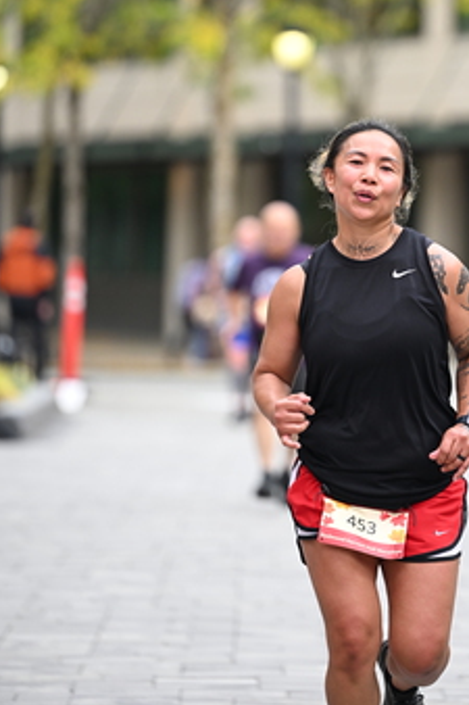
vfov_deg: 7.0
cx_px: 378
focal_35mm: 293
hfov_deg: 4.7
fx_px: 5731
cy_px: 215
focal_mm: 180
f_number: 2.8
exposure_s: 1/1600
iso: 640
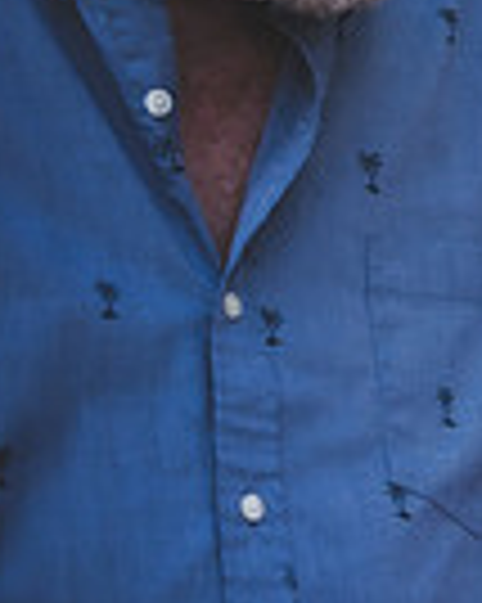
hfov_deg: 3.0
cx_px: 1275
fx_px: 9051
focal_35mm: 507
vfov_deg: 3.8
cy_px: 7
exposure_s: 1/200
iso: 200
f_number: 2.8
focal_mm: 125
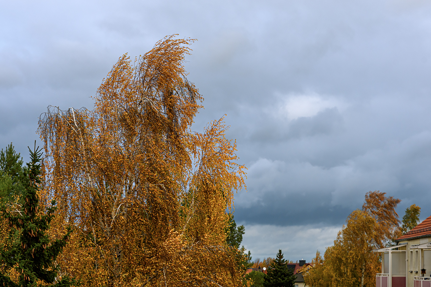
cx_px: 216
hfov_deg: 27.0
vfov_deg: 18.2
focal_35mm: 75
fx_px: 898
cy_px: 144
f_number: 8
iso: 200
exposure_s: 1/320
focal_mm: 50
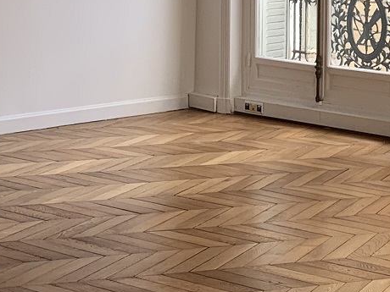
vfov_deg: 12.7
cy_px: -61
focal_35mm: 114
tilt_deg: +0.3
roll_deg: -1.6
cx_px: 449
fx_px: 1284
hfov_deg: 16.6
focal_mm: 4.25
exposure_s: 1/121
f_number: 1.8
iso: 40
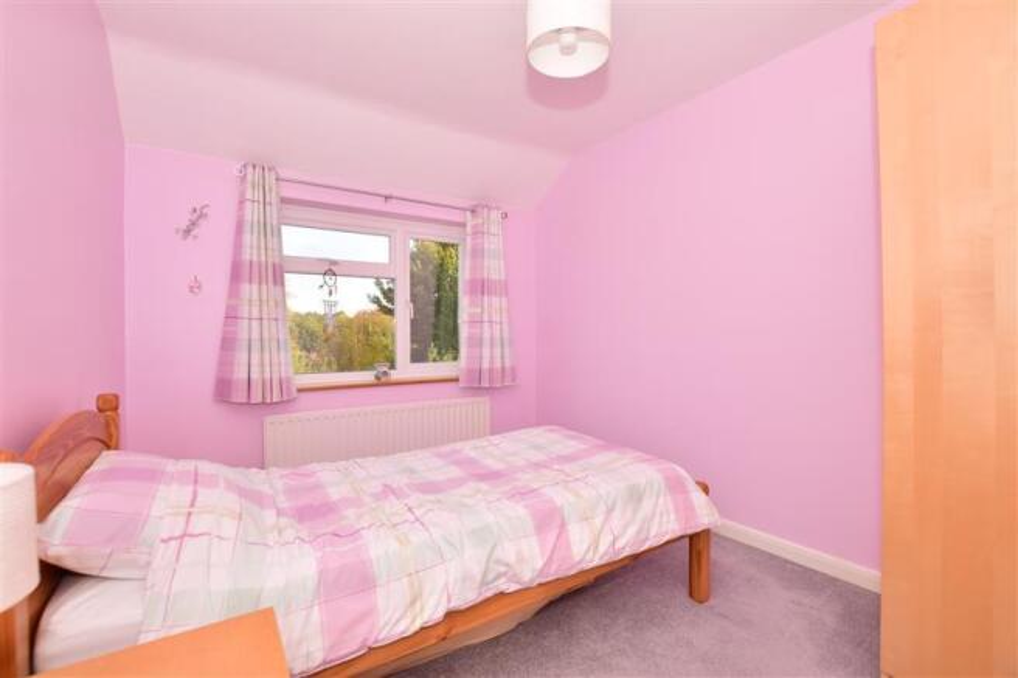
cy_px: 339
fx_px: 424
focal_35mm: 15
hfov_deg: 100.4
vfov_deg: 77.3
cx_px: 509
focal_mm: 10
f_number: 8
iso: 200
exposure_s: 1/200
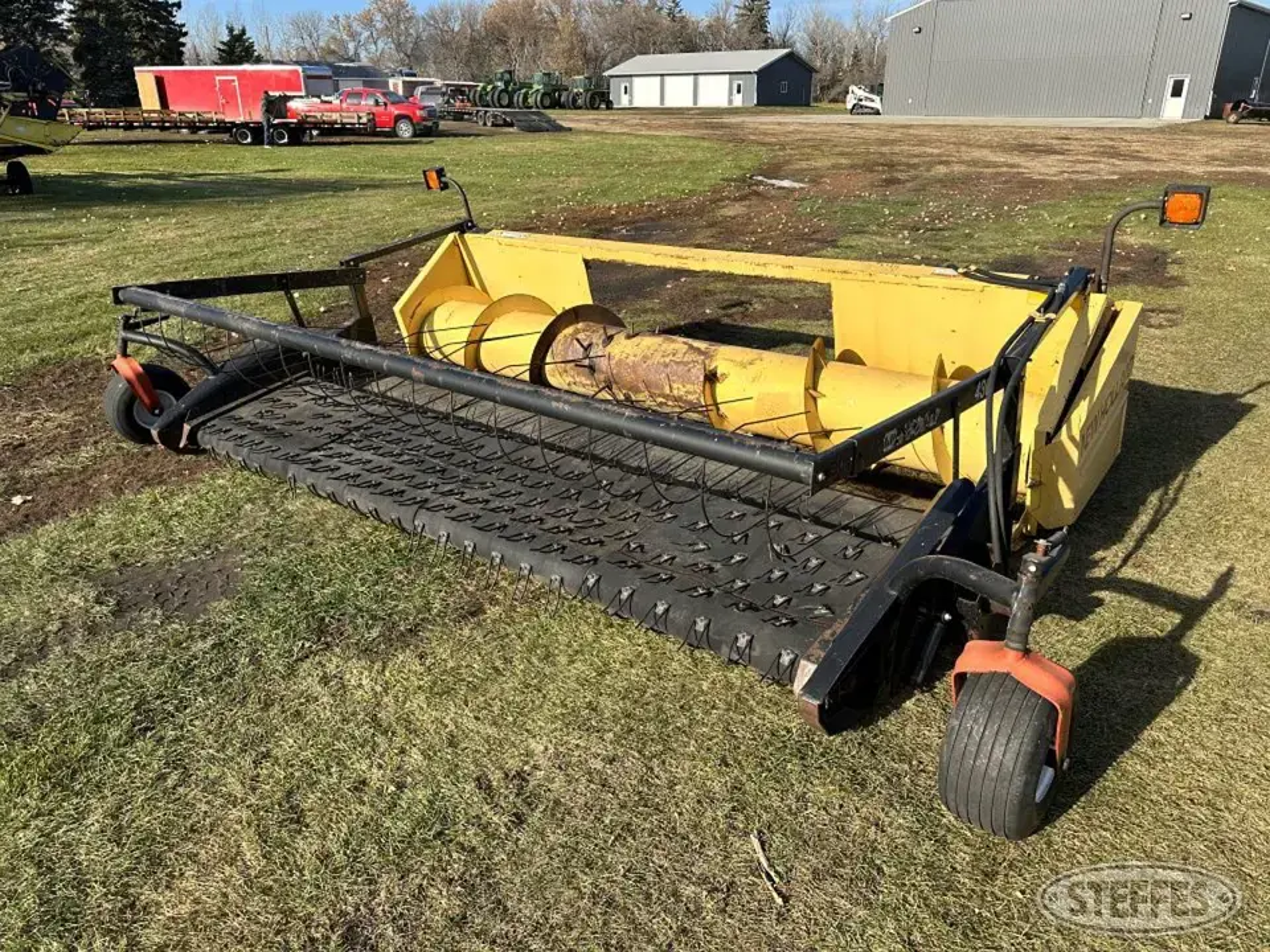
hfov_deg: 71.6
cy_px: 476
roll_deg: +1.9
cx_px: 635
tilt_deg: -21.6
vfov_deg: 56.8
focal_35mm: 24
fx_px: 881
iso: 80
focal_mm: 6.86
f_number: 1.78
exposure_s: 1/2809
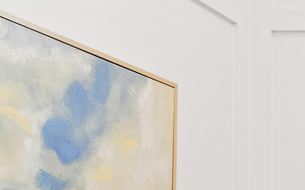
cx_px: 706
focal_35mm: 90
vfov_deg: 13.3
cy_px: 321
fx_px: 748
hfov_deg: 15.1
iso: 100
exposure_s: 1/1.67
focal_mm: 10
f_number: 8
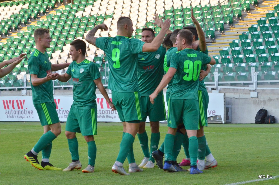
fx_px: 812
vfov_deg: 13.0
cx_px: 140
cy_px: 92
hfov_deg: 19.5
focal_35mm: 105
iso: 2000
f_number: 8
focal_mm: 70
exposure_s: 1/1000
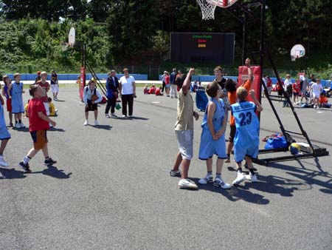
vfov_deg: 39.7
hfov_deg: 51.3
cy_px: 125
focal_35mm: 36
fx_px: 345
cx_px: 166
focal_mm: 6
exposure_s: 1/500
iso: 80
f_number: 3.7
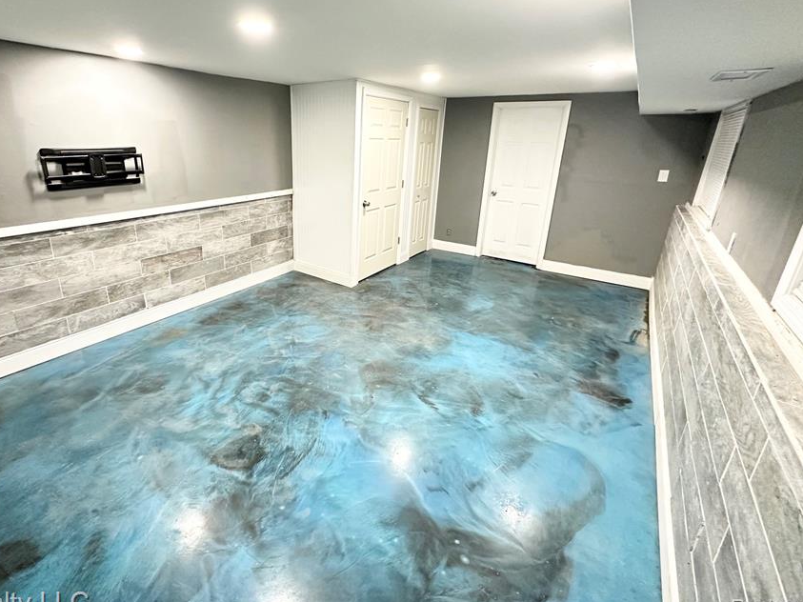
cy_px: 256
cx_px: 340
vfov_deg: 74.3
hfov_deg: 90.4
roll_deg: -1.4
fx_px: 394
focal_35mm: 17
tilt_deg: -16.3
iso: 500
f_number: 2.2
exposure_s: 1/60
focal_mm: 2.22
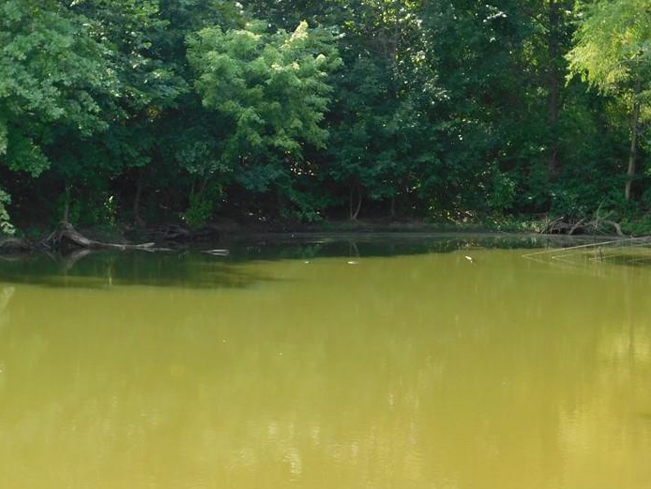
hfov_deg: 22.5
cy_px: 224
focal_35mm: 87
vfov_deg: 17.0
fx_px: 1637
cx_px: 321
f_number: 4
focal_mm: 10.4
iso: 125
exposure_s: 1/160
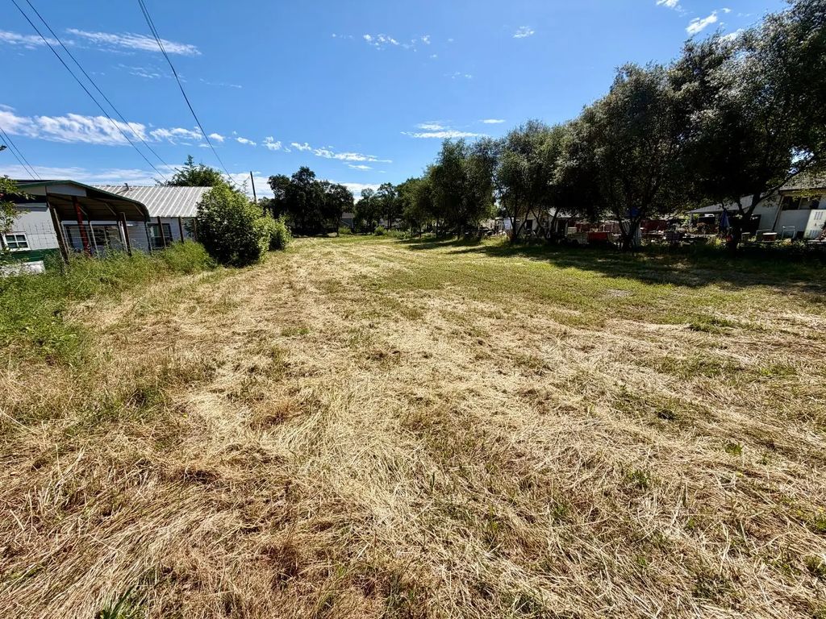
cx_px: 413
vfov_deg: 85.7
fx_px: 334
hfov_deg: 102.1
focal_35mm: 14
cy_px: 310
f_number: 2.2
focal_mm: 2.22
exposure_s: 1/970
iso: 20
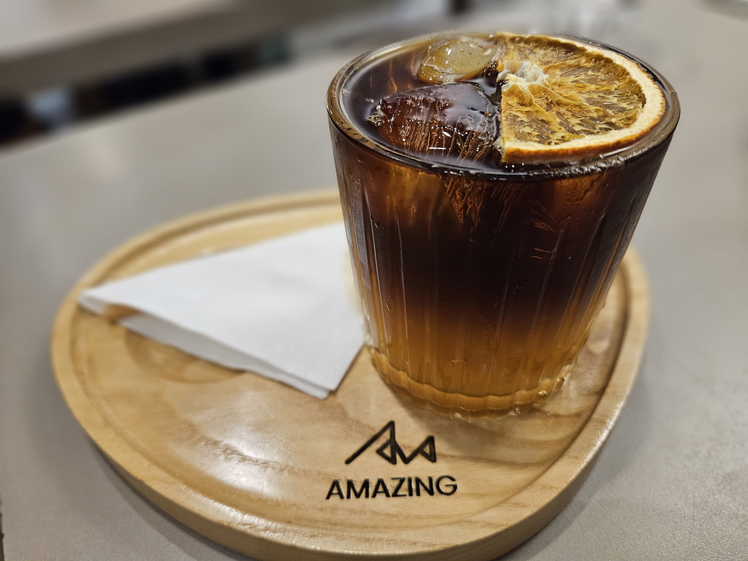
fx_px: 497
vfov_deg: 58.9
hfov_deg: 73.9
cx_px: 374
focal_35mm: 23
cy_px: 280
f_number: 1.8
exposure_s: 1/100
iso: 500
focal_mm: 5.4
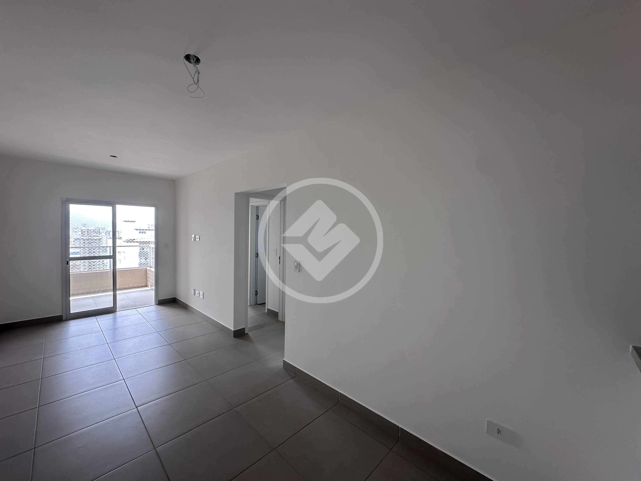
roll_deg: -1.4
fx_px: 259
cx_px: 320
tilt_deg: -2.1
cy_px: 240
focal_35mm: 14
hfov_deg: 102.1
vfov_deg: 85.7
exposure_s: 1/104
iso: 40
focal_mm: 2.22
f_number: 2.2
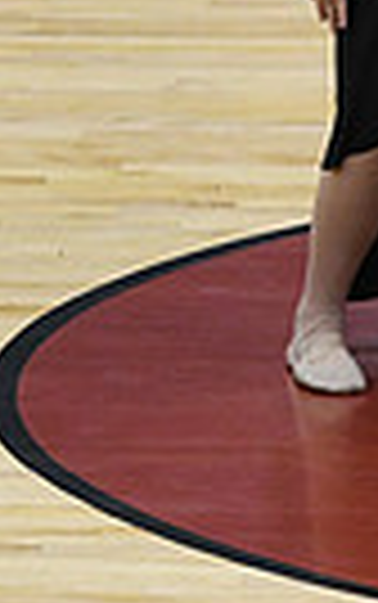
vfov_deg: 2.8
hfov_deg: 1.8
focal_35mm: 739
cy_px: 11
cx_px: -716
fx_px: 12155
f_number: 3.5
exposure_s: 1/400
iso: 4000
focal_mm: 112
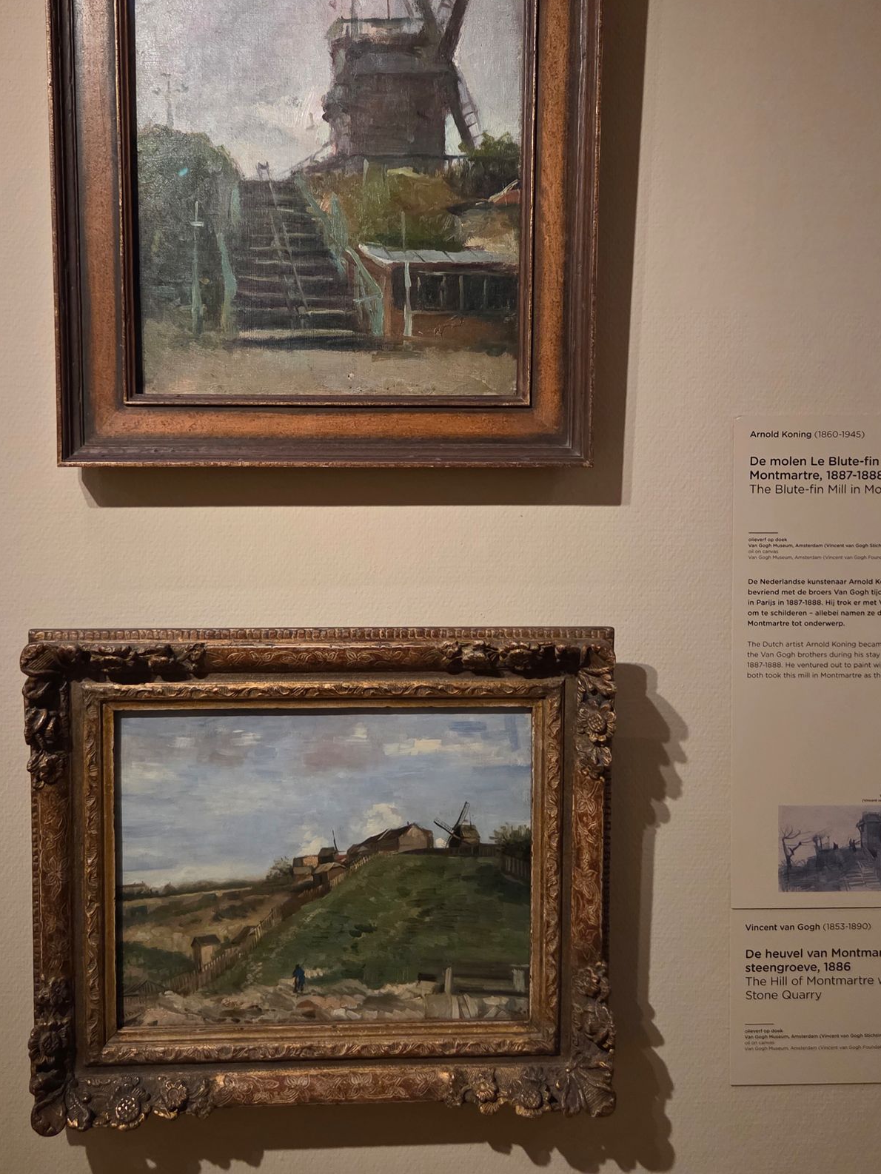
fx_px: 984
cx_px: 338
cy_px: 482
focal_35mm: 29
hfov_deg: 47.9
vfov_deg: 61.2
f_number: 1.8
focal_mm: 5.4
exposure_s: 1/38.1
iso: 640
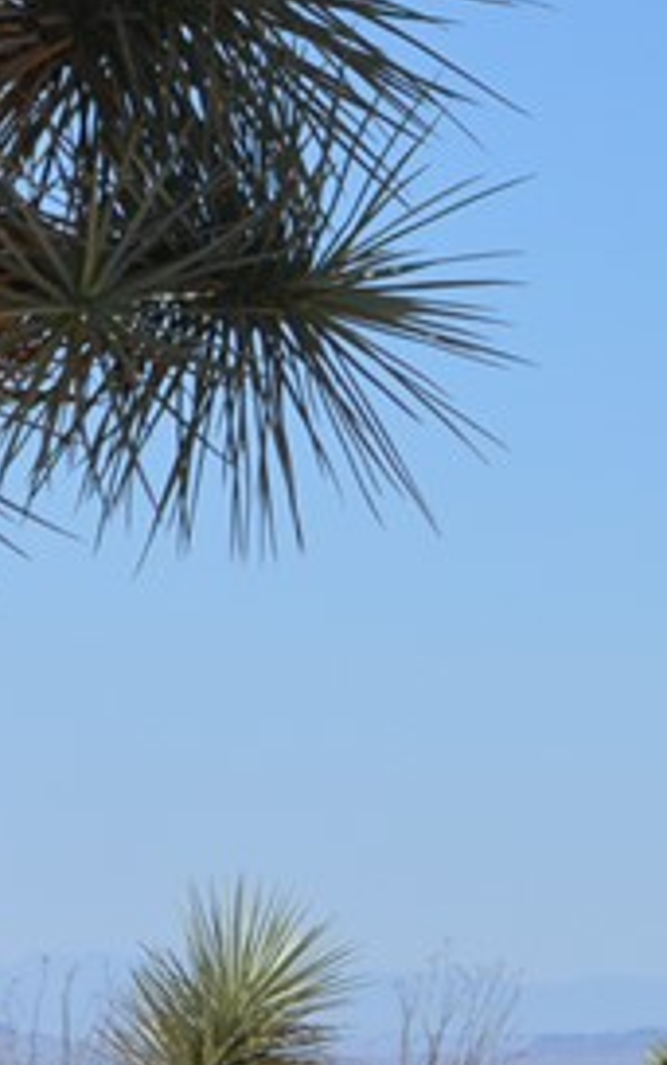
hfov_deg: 3.9
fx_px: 9700
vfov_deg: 6.3
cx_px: 1190
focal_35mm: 334
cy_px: 882
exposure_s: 1/2000
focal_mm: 55
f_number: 7.1
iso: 400
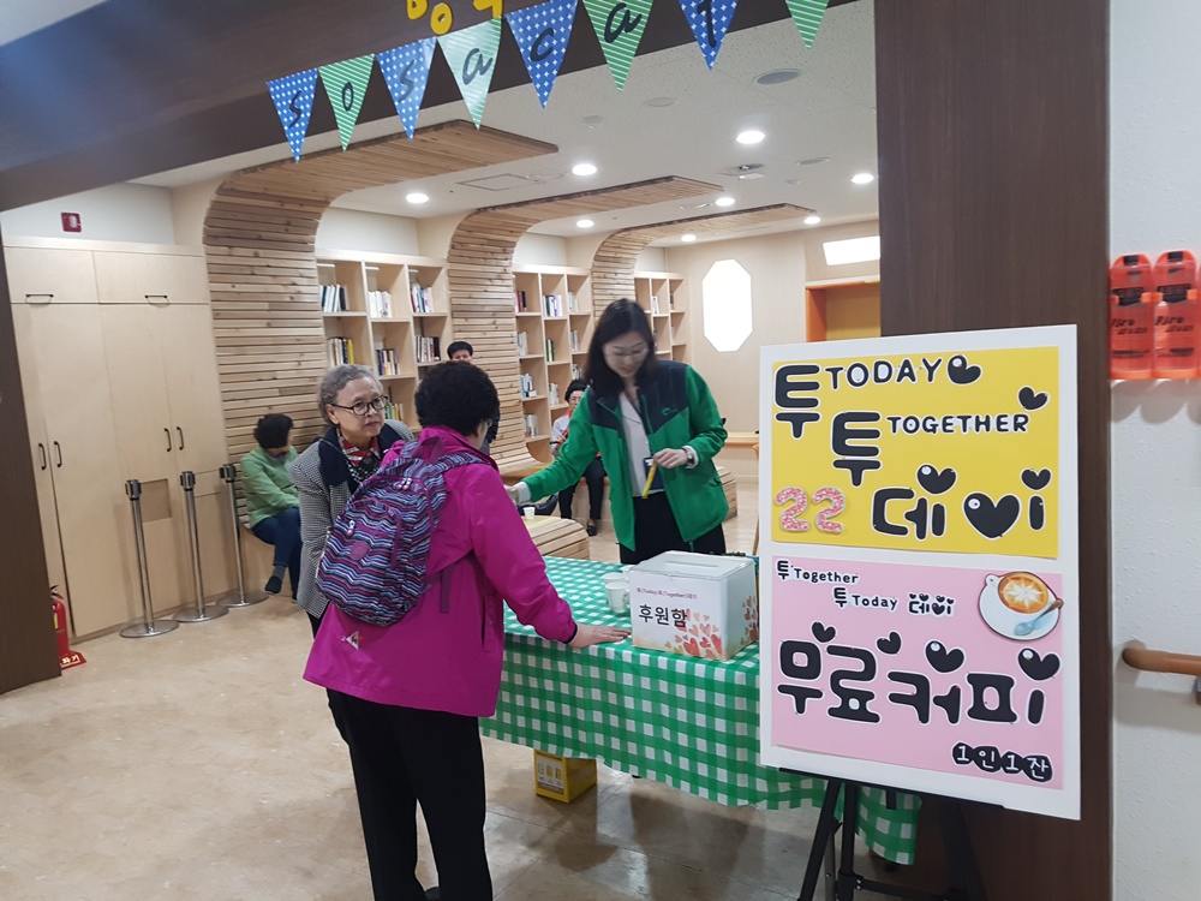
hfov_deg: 67.3
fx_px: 902
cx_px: 600
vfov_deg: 53.1
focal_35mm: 26
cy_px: 450
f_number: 1.7
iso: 200
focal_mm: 4.2
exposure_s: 1/60
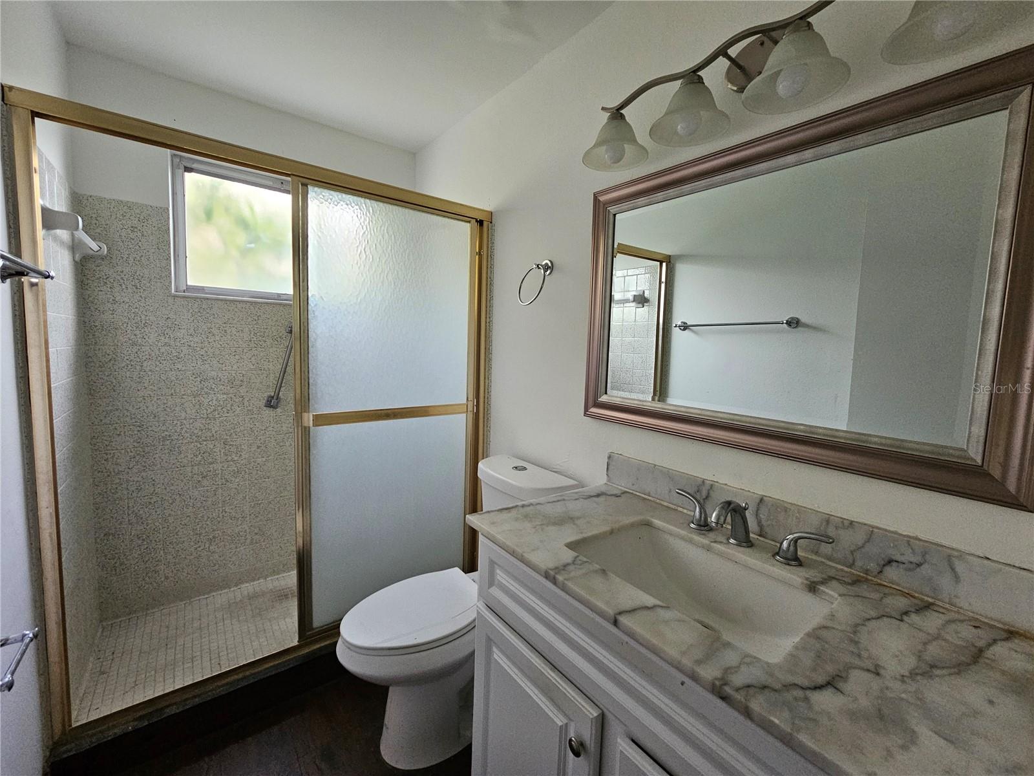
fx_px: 388
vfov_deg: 89.9
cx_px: 517
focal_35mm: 13
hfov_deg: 106.2
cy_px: 388
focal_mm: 2.2
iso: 400
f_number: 2.2
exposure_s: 1/60
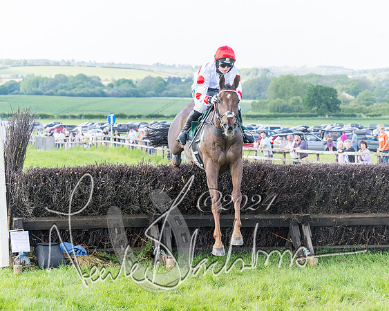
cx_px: 207
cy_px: 193
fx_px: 1342
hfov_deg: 16.5
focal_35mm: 117
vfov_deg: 13.2
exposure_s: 1/2000
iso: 800
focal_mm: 70
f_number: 4
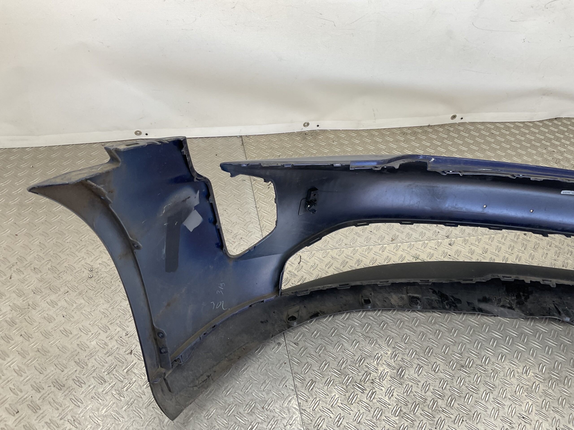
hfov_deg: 61.7
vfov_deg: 48.2
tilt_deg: -45.2
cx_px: 287
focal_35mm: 29
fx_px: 481
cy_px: 215
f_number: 1.8
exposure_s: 1/120
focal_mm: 3
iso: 32
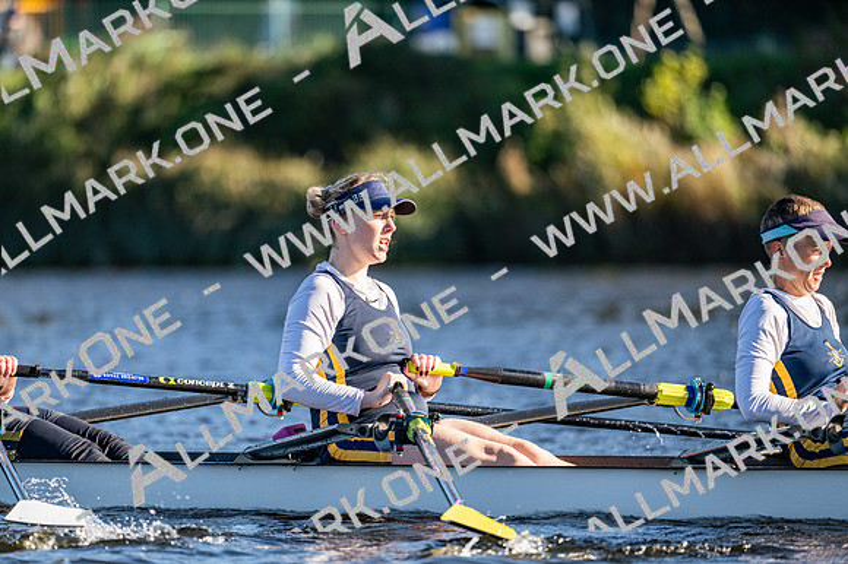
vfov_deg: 3.4
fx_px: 9419
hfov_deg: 5.2
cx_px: 424
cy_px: 282
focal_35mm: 400
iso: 560
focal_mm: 400
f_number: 4.5
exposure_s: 1/2500
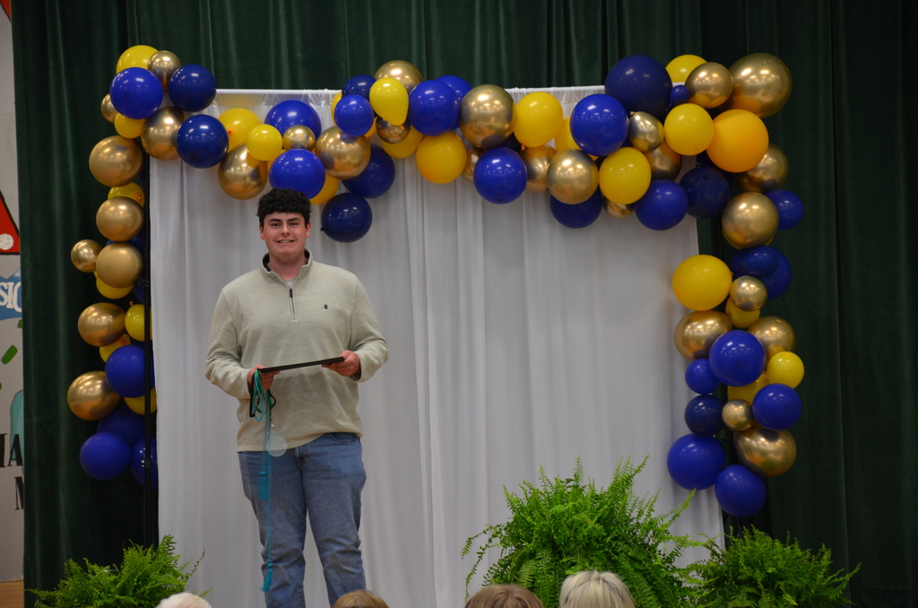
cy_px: 304
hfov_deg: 13.7
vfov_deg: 9.1
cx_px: 459
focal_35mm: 150
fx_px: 3817
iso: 800
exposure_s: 1/30
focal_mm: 100
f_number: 5.6
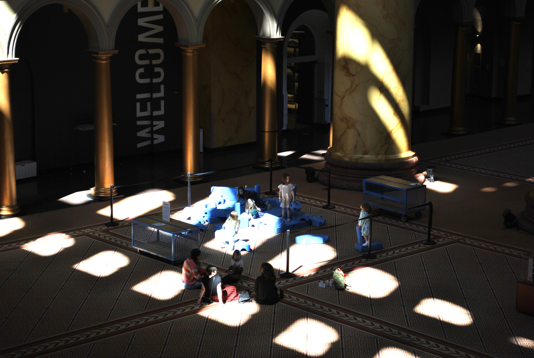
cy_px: 179
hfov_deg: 24.6
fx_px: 1225
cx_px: 267
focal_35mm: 82
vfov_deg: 16.6
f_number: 5.6
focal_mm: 55
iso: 100
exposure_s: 1/80
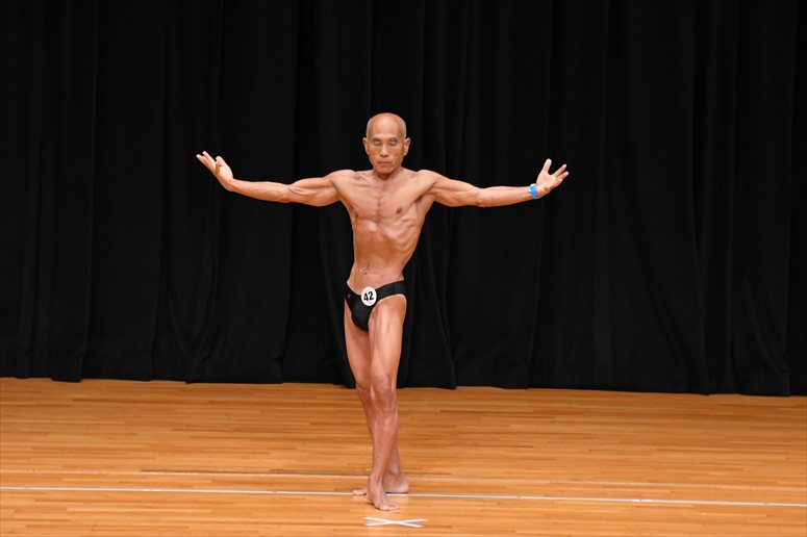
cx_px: 404
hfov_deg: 8.1
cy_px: 268
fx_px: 5714
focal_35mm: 255
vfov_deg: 5.4
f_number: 5.6
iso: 3200
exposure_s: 1/400
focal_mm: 170
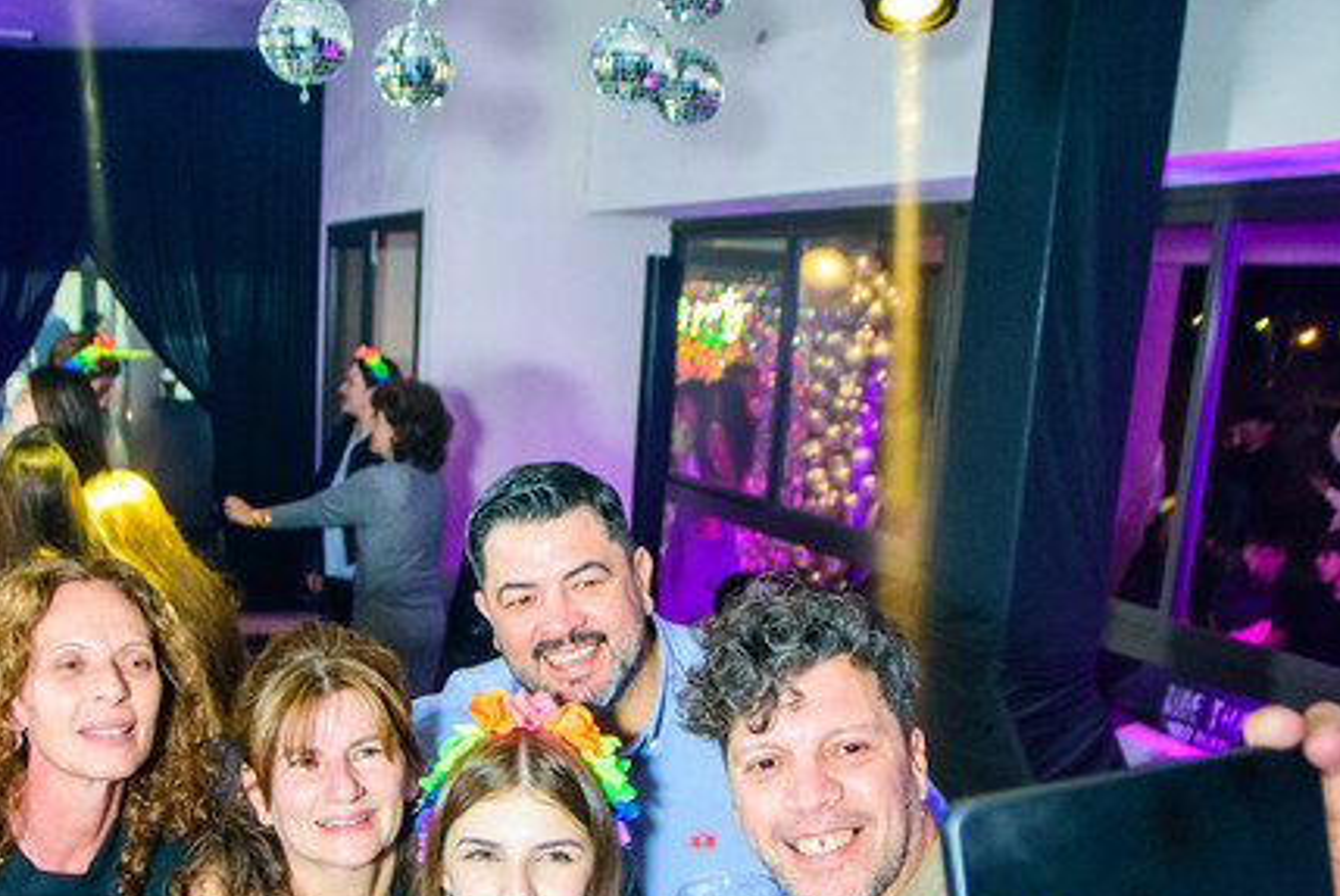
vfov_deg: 34.5
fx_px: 1416
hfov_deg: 50.3
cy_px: 657
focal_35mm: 38
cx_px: 522
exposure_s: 1/160
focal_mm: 17
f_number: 2.8
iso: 2500
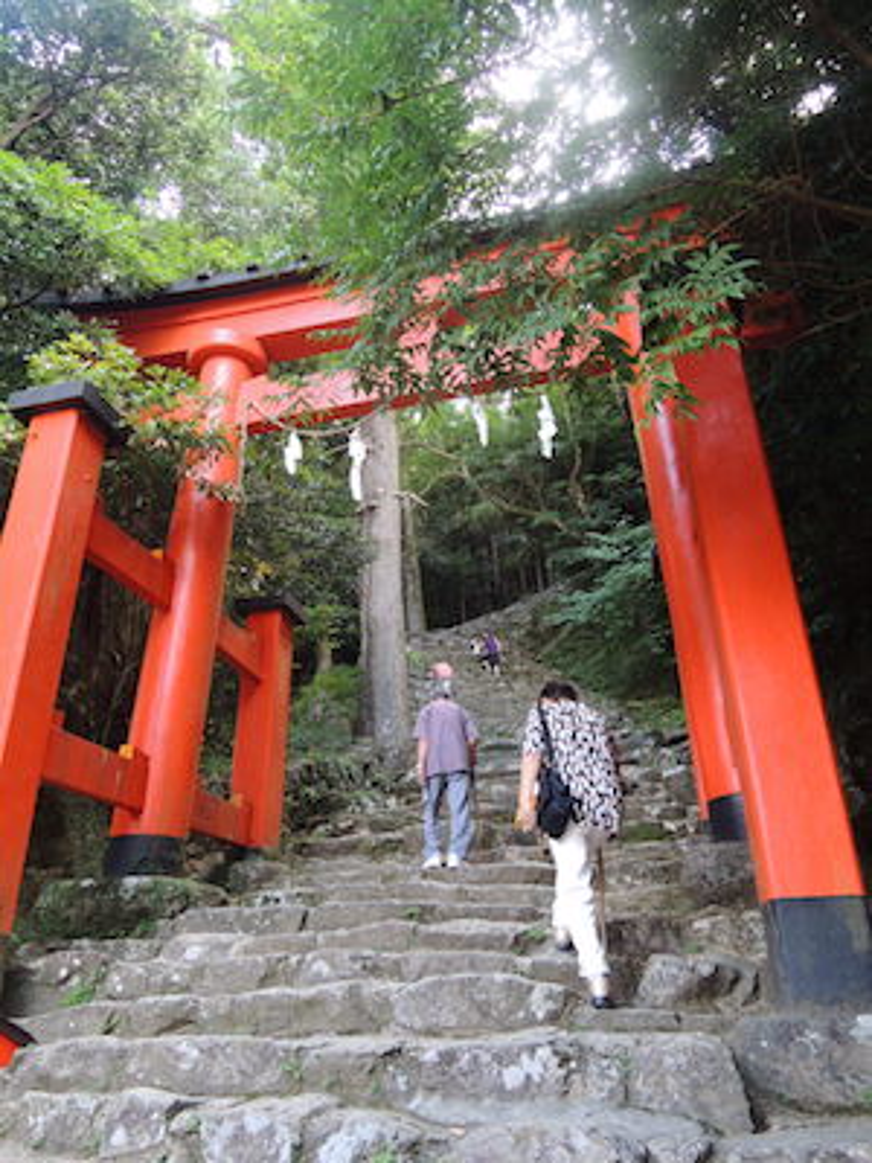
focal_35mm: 24
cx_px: 436
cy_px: 582
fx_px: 806
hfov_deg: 56.8
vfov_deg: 71.6
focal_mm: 4.3
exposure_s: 1/30
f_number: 2.8
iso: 140
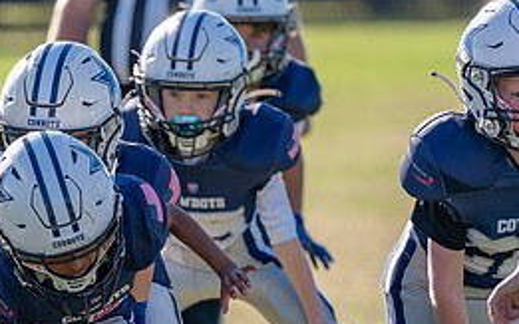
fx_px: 8174
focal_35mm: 578
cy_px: 372
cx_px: 28
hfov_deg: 3.6
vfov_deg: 2.3
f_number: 2.8
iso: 100
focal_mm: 167
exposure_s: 1/1250
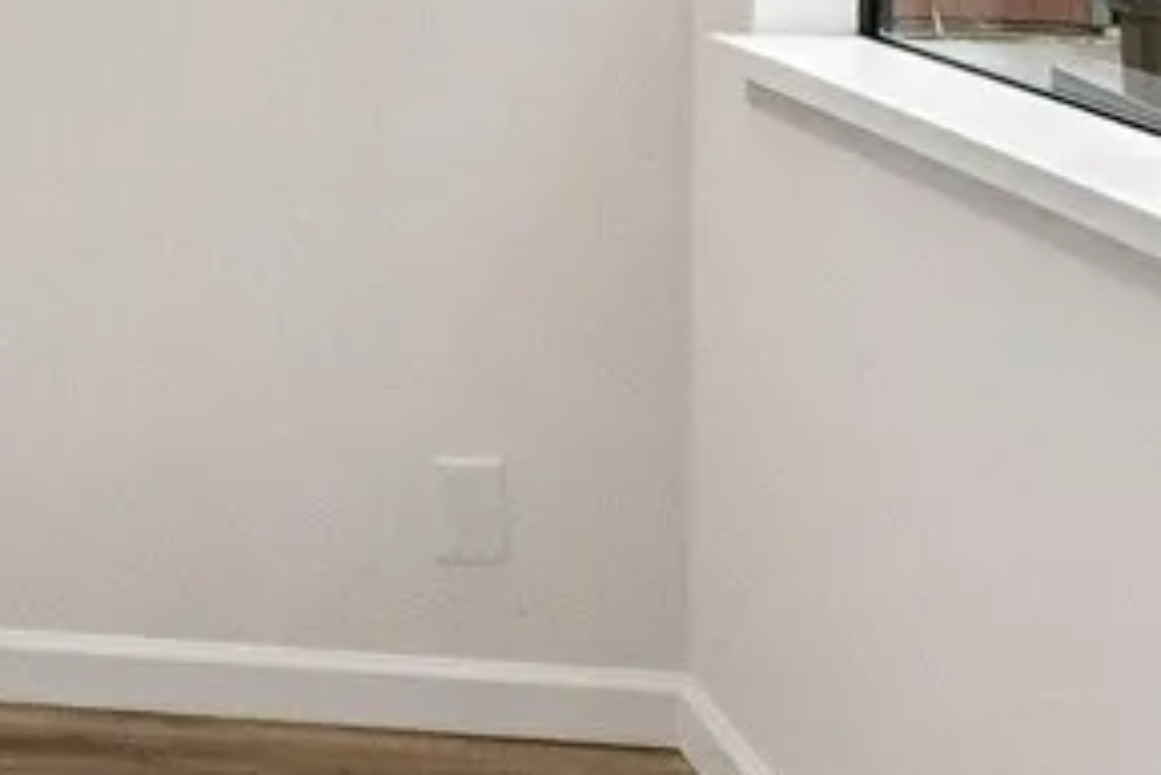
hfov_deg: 19.8
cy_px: -319
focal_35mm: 88
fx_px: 2839
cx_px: -625
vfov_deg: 14.7
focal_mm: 10
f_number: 9
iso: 1000
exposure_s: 1/30
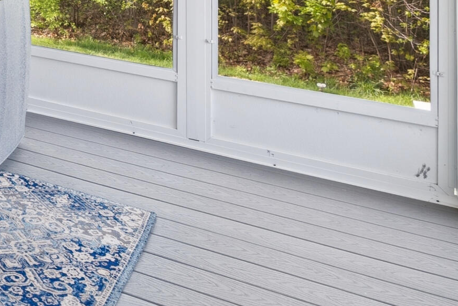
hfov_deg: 26.2
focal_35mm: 55
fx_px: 700
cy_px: -164
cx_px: -235
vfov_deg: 20.7
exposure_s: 1/50
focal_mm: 16
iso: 320
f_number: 7.1
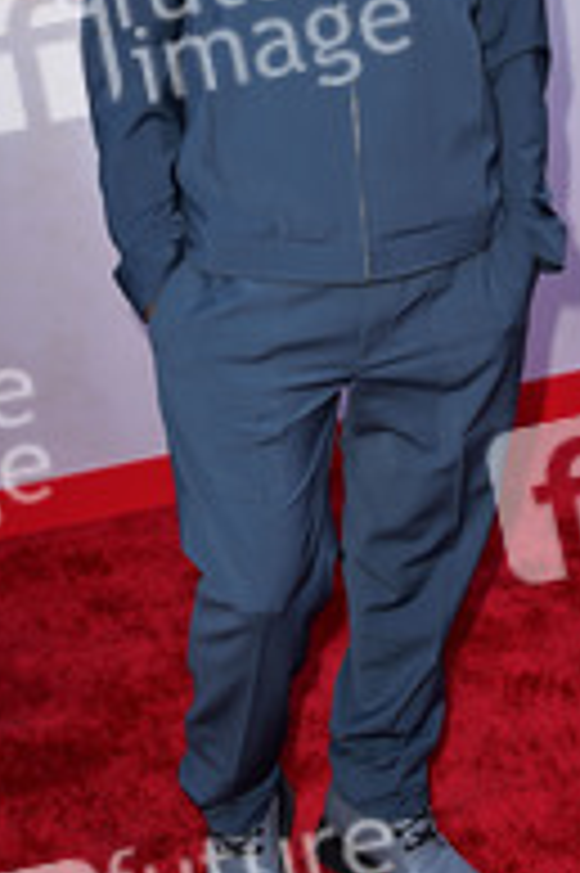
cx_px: 312
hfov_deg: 20.6
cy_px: 252
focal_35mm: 66
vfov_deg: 30.2
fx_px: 1598
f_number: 6.3
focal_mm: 32
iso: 250
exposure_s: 1/250
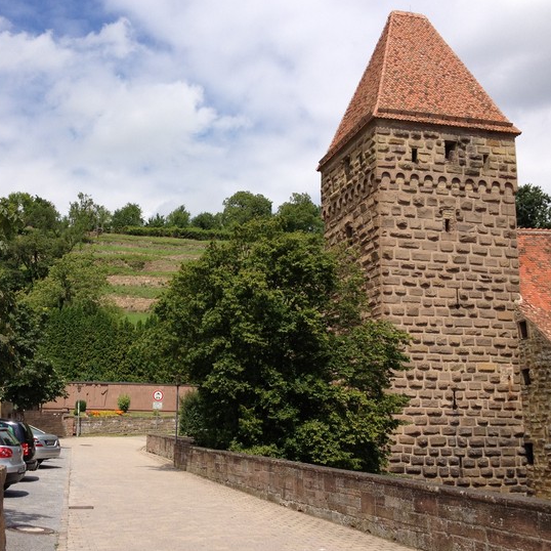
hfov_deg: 36.4
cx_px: 181
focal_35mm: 46
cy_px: 287
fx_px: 828
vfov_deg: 36.8
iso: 64
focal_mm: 4.28
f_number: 2.4
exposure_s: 1/1783
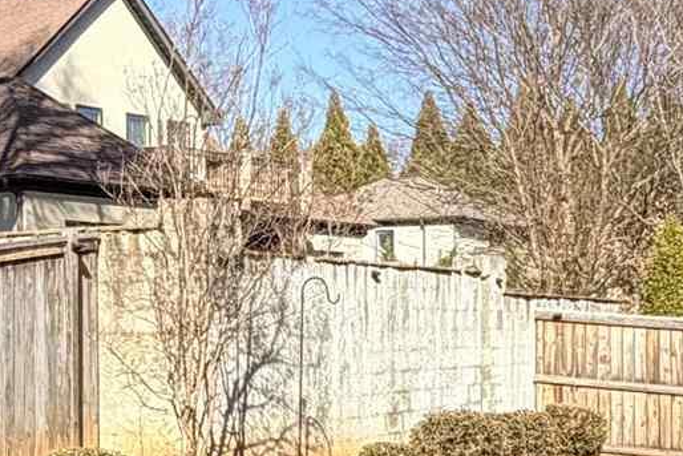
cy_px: 469
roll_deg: +1.0
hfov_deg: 23.4
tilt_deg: -4.0
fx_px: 1651
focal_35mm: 87
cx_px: 356
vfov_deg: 15.4
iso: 32
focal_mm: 2.22
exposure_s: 1/770
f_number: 2.2
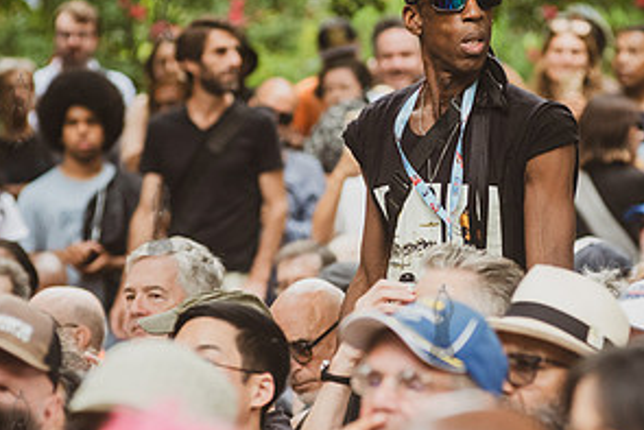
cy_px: 119
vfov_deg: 3.0
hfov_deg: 4.5
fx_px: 8107
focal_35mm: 453
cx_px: 460
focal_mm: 200
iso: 2000
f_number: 5
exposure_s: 1/640
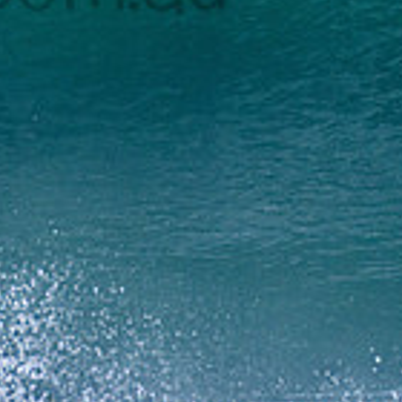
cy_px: -56
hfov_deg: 0.7
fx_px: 34686
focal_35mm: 2640
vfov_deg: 0.7
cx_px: -78
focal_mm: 500
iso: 560
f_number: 5.6
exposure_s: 1/2000
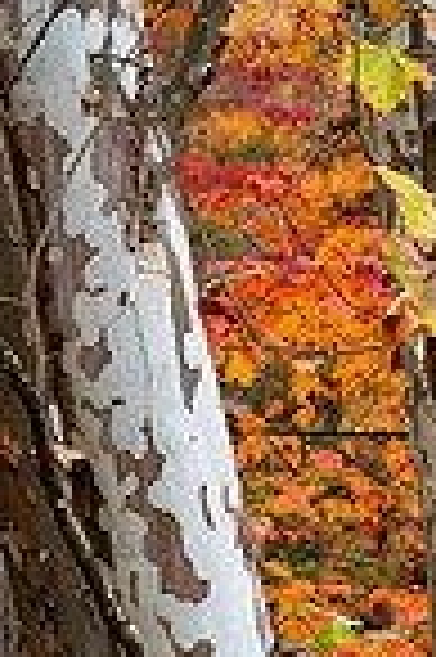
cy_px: 580
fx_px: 10088
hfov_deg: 2.5
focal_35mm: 554
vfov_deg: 3.7
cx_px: 602
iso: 64
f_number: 11
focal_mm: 180
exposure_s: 1/10
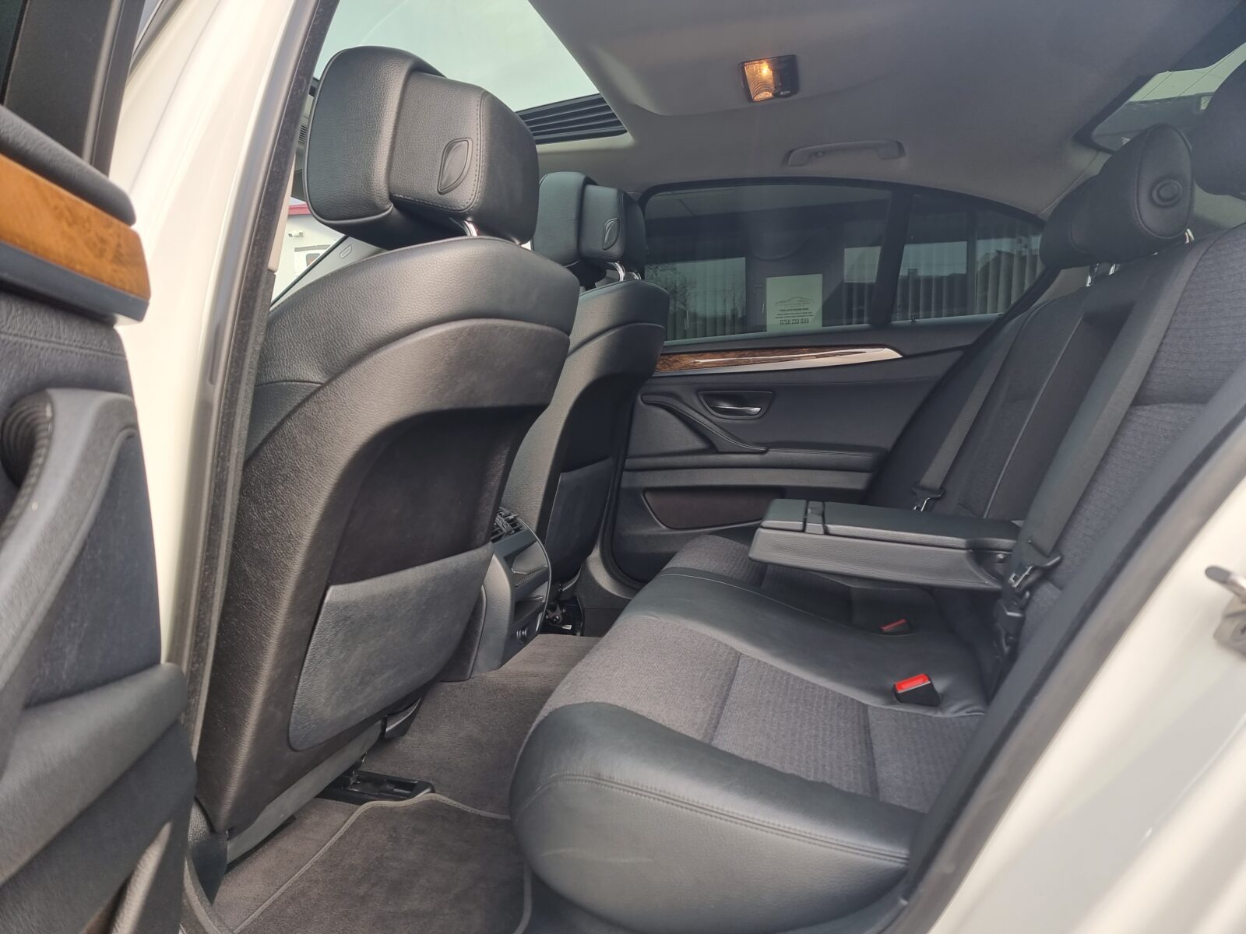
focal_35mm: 24
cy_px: 467
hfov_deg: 71.6
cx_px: 623
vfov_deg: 56.8
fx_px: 864
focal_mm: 6.7
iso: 50
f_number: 1.8
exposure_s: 1/100
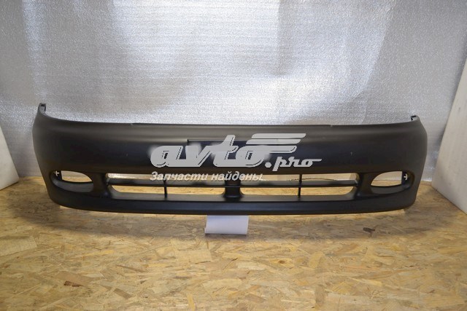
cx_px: 234
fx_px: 506
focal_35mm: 39
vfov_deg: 34.2
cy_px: 156
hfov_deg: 49.5
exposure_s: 1/30
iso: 800
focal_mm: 26
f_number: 4.2
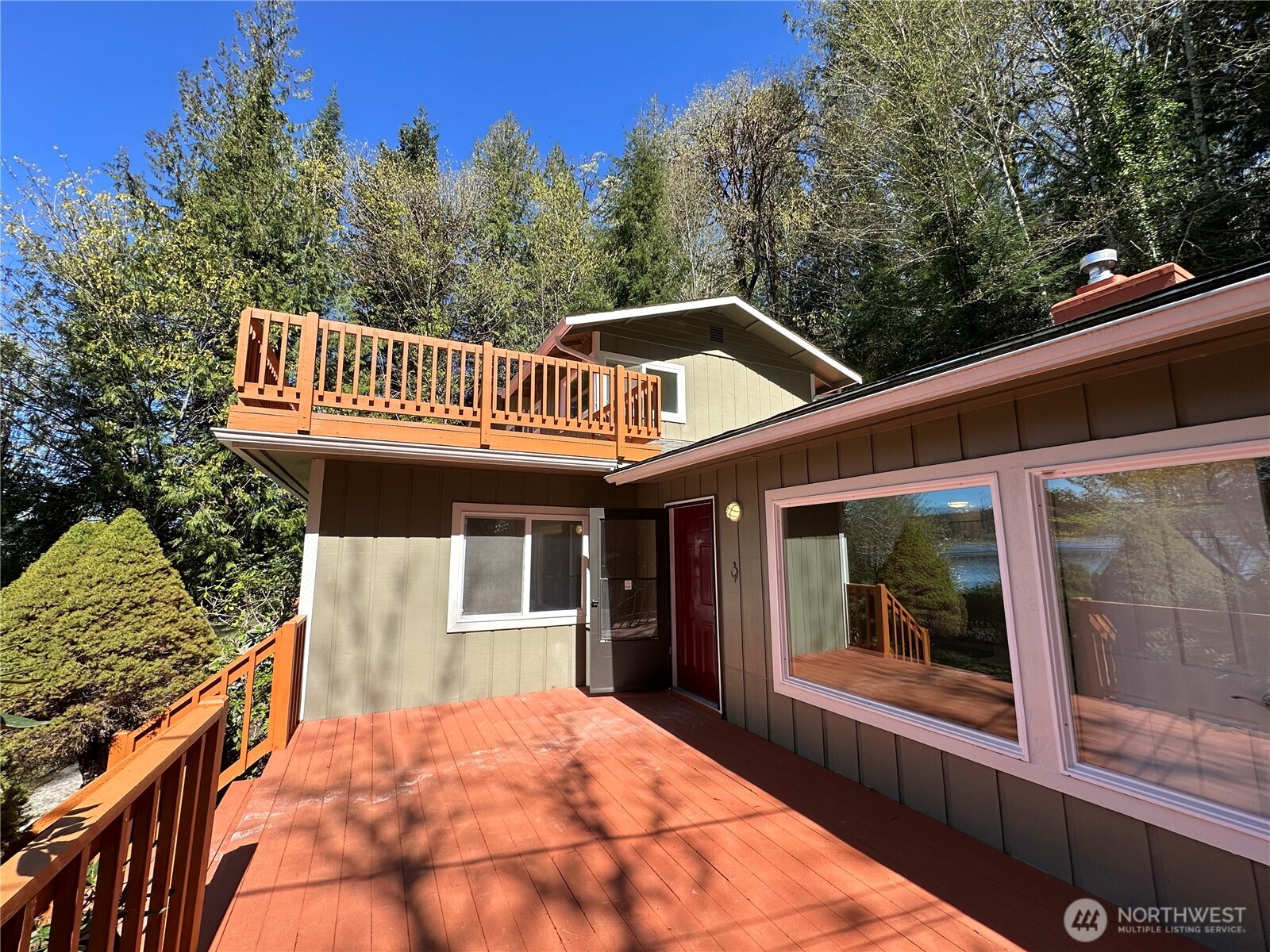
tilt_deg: +8.3
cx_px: 635
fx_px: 514
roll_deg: -0.3
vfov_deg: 85.7
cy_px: 476
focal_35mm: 14
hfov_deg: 102.1
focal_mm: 2.22
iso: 40
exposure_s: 1/997
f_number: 2.2
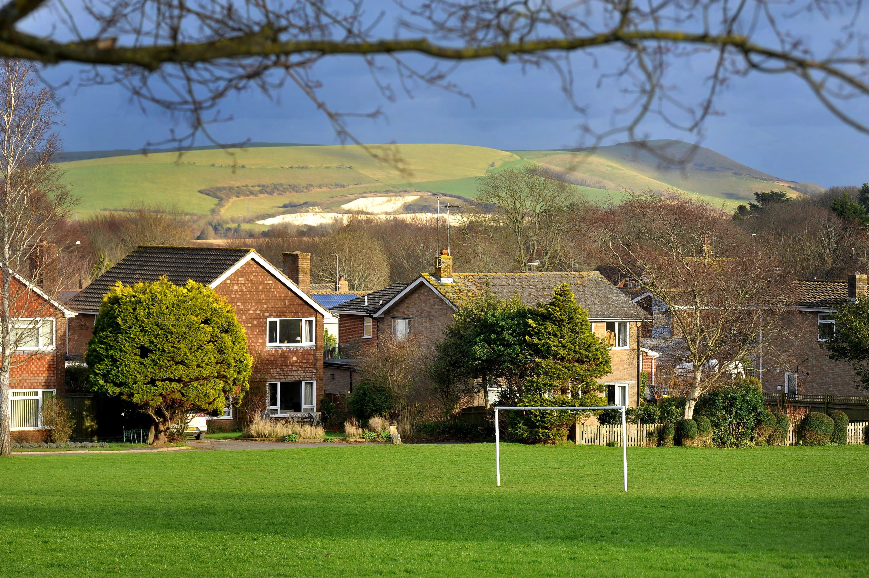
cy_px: 289
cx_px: 434
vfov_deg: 10.1
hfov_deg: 15.2
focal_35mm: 135
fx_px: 3257
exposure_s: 1/400
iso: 200
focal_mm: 135
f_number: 5
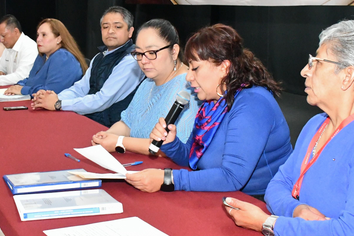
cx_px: 119
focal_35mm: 68
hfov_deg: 29.5
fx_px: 669
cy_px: 99
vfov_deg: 20.0
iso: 10000
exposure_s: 1/100
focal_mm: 26
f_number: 9
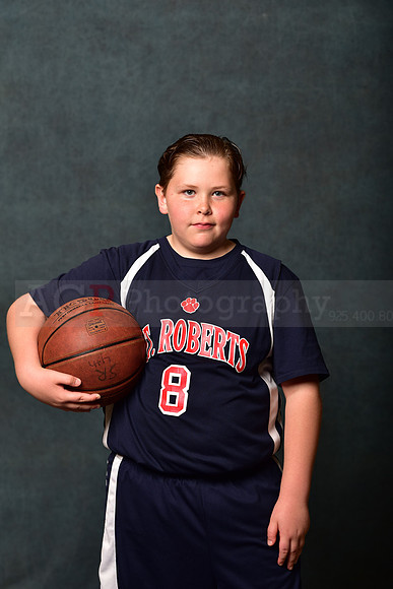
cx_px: 196
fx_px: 1342
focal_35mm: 82
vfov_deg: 24.8
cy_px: 294
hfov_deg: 16.7
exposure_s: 1/250
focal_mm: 82
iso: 160
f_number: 4.5
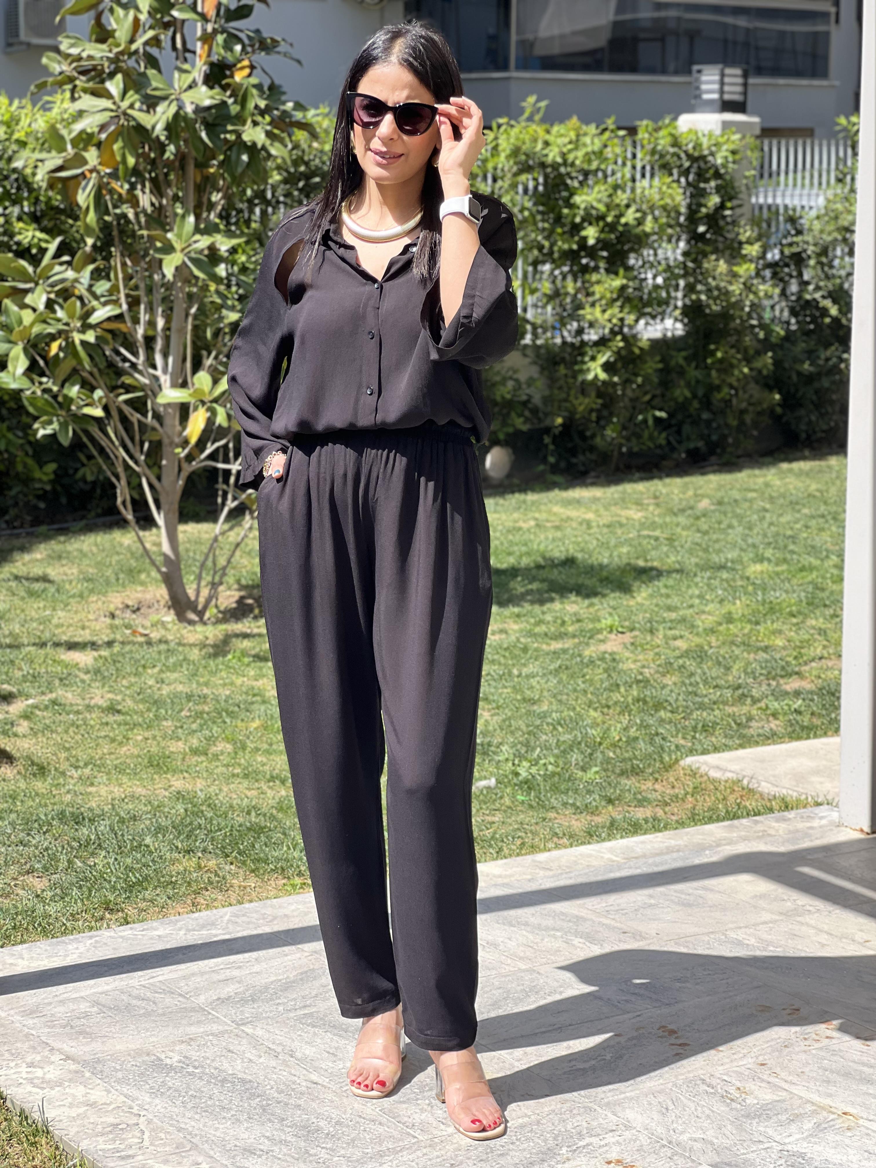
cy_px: 584
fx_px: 2598
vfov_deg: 25.3
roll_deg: +0.6
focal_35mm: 77
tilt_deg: -8.7
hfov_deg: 19.1
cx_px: 438
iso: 32
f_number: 2.8
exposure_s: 1/320
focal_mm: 9
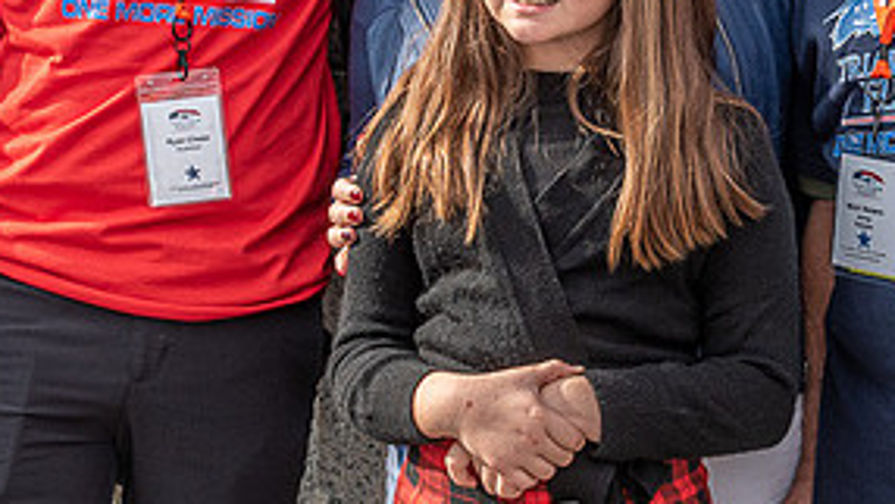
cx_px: 512
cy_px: 31
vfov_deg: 9.8
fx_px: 2920
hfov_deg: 17.4
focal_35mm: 123
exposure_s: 1/320
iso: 500
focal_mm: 44
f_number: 9
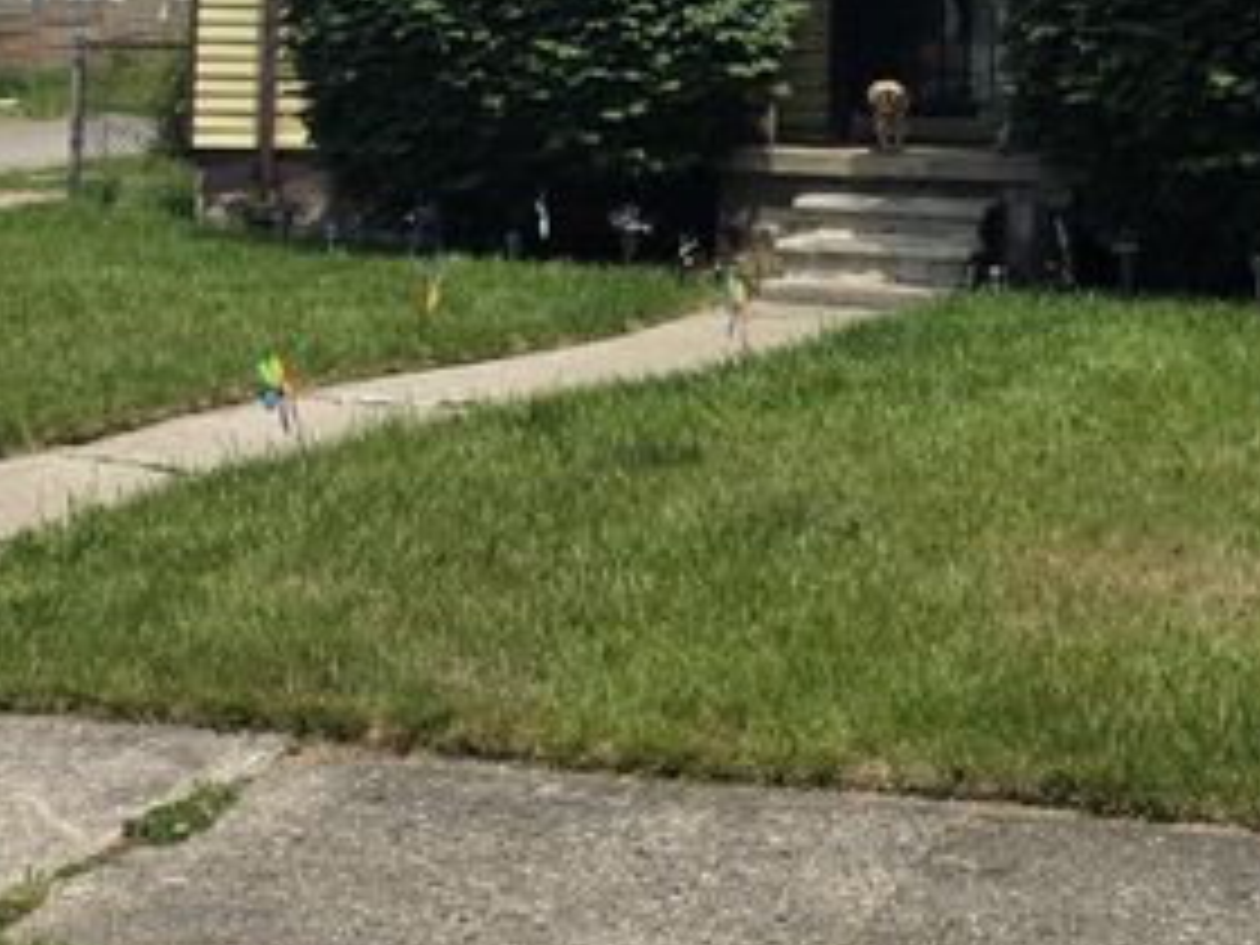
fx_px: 3058
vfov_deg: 16.9
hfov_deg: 23.2
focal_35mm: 84
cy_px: -171
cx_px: 824
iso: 80
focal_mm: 6.3
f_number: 1.7
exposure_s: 1/6150
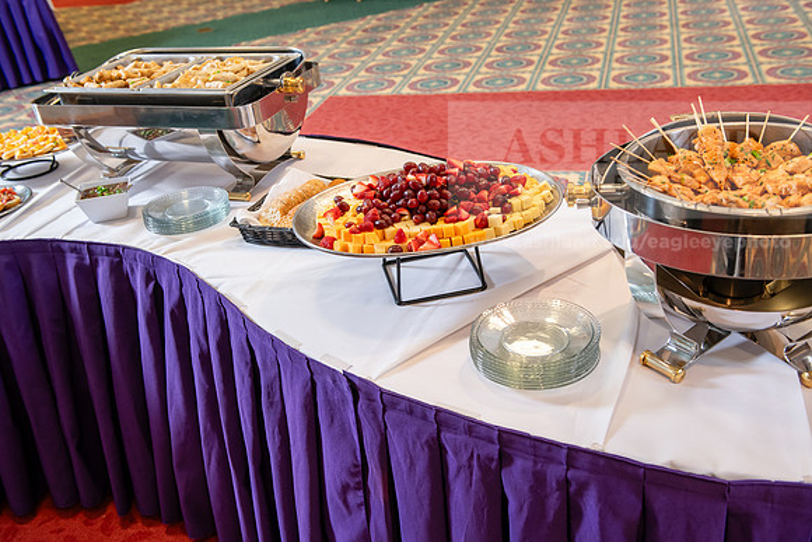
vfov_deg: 35.1
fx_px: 857
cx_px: 406
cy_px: 271
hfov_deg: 50.7
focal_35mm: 38
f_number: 4.5
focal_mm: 38
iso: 640
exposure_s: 1/80
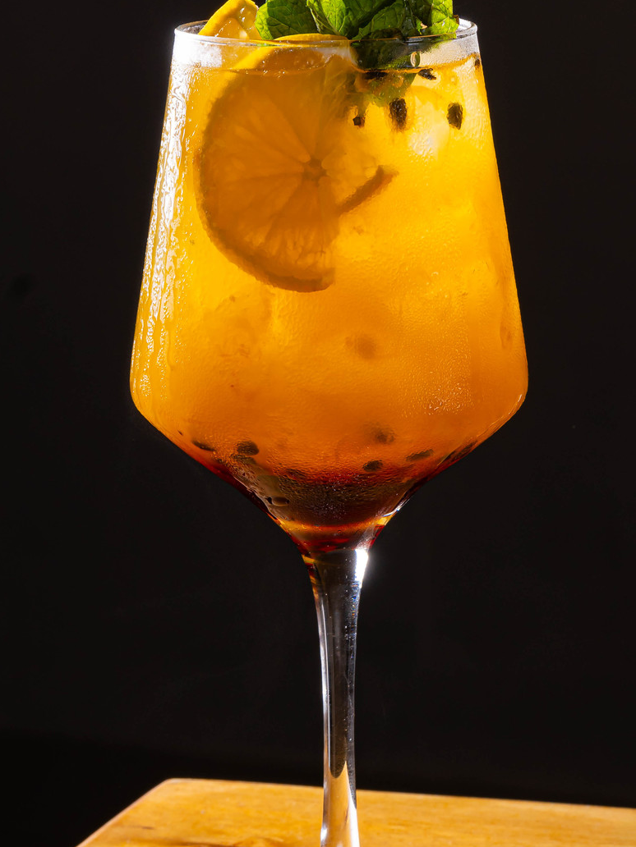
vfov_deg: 11.2
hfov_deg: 8.4
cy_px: 399
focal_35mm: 176
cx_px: 357
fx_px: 4312
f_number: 13
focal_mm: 70
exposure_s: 1/100
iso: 100
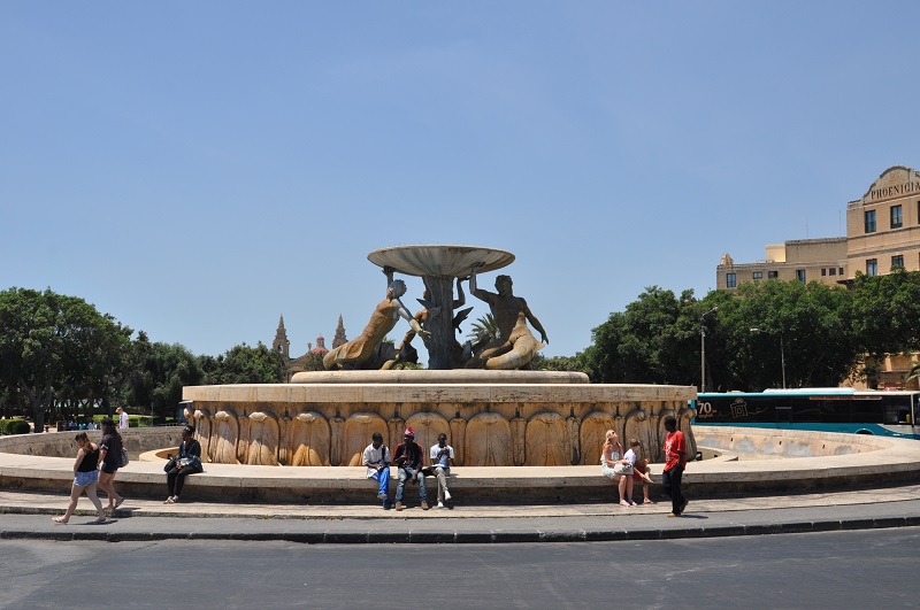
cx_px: 460
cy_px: 305
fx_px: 995
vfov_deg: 34.1
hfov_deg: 49.6
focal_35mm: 39
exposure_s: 1/400
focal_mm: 26
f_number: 10
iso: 200
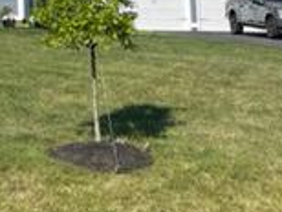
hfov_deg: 16.5
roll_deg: +0.1
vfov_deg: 13.1
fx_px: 881
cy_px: -84
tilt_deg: +9.1
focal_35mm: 108
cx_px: -146
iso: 32
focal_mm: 4.2
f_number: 1.6
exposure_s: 1/3509
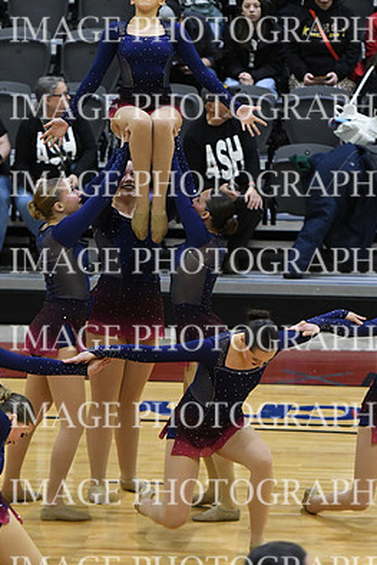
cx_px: 123
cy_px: 222
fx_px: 4316
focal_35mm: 275
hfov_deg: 5.0
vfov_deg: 7.5
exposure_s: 1/400
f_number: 3.5
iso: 4000
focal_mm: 125
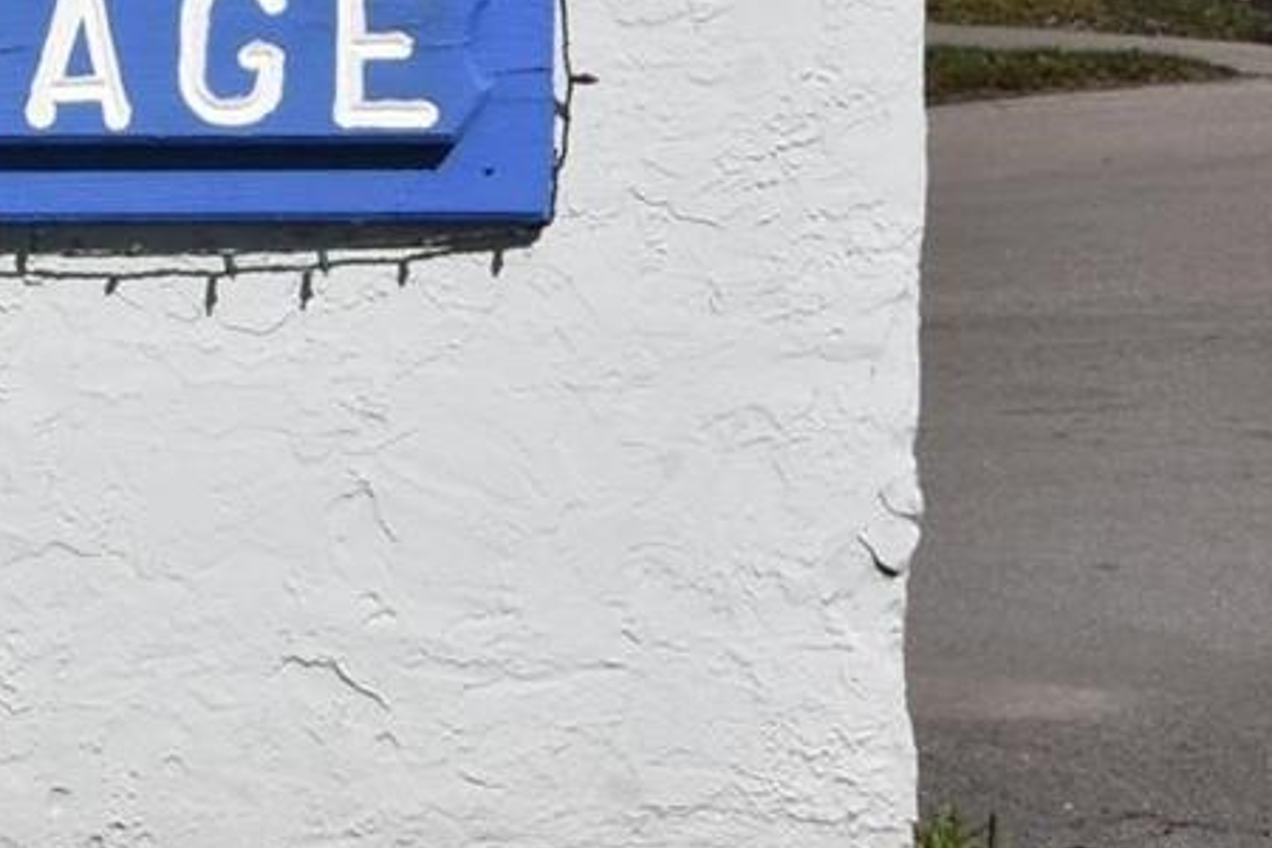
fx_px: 4522
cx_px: -622
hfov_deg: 14.9
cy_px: -122
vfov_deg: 10.6
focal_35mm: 128
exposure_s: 1/250
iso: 200
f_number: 18
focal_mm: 24
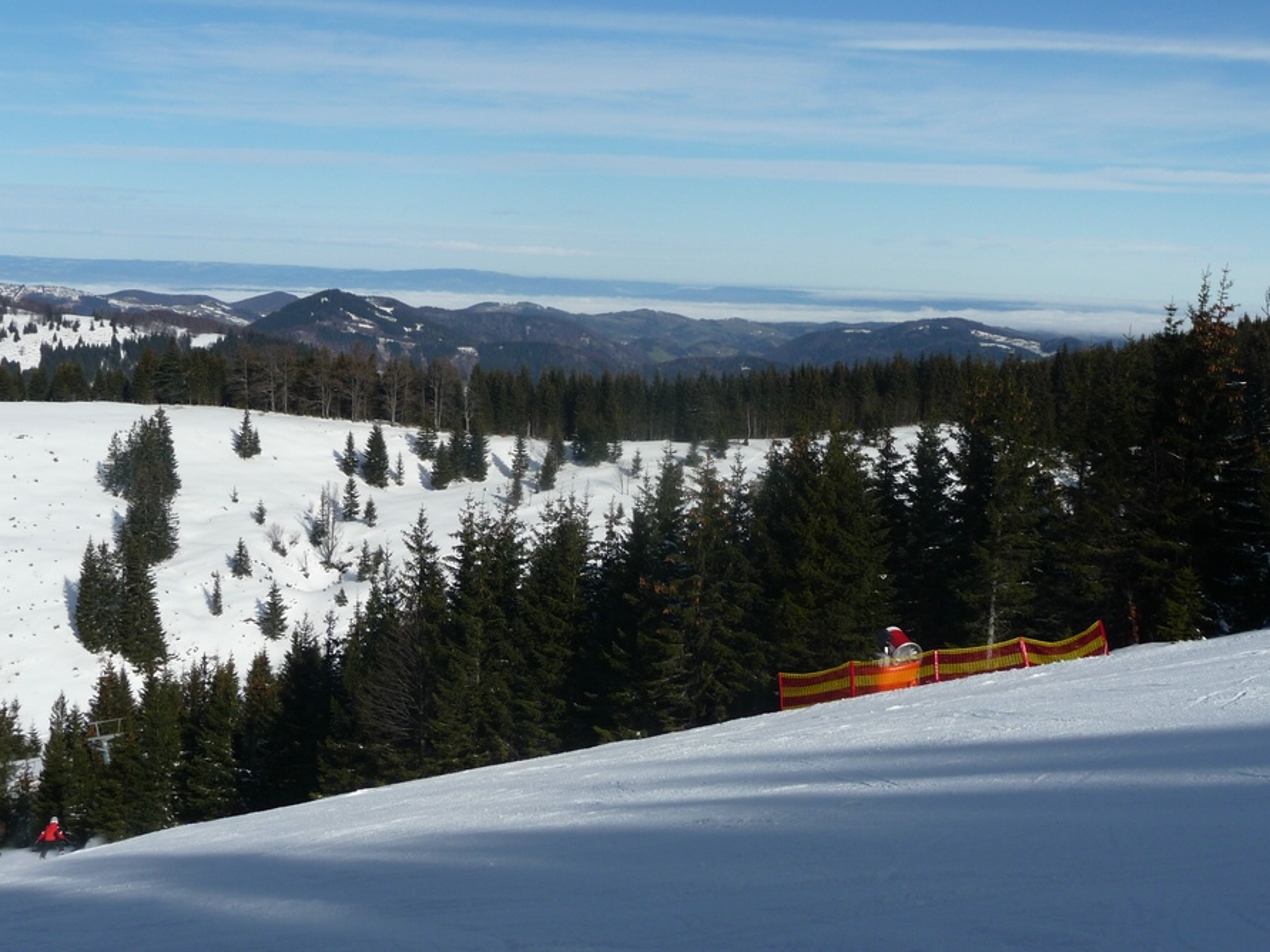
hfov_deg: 39.7
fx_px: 1761
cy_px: 476
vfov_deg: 30.3
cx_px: 627
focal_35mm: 48
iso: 100
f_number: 10
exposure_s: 1/320
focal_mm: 7.6
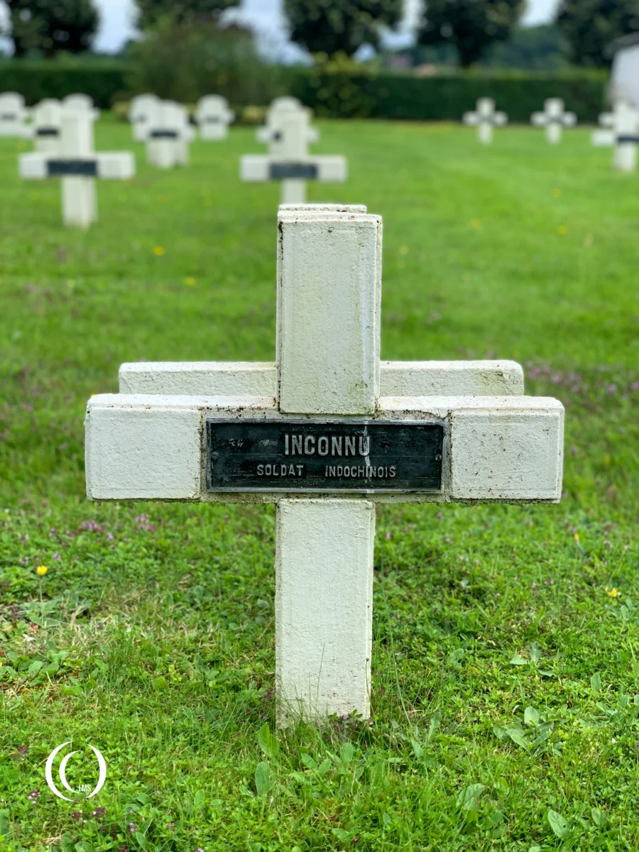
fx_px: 1280
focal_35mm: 52
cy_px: 426
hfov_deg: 28.0
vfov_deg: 36.8
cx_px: 320
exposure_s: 1/500
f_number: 2.4
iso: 16
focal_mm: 6
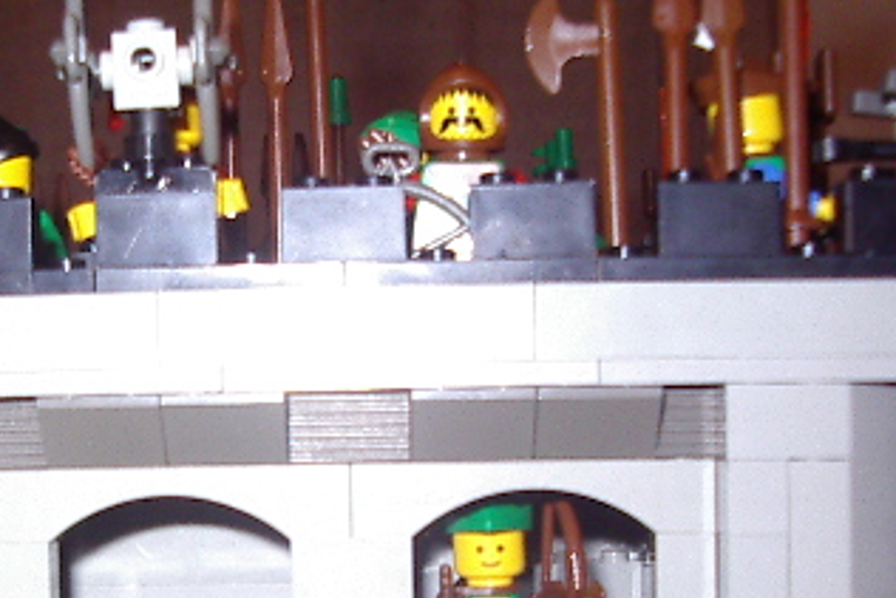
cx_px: 170
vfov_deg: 16.8
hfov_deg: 24.9
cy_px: 538
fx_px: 1992
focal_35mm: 80
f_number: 2.6
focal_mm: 5.8
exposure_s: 1/60
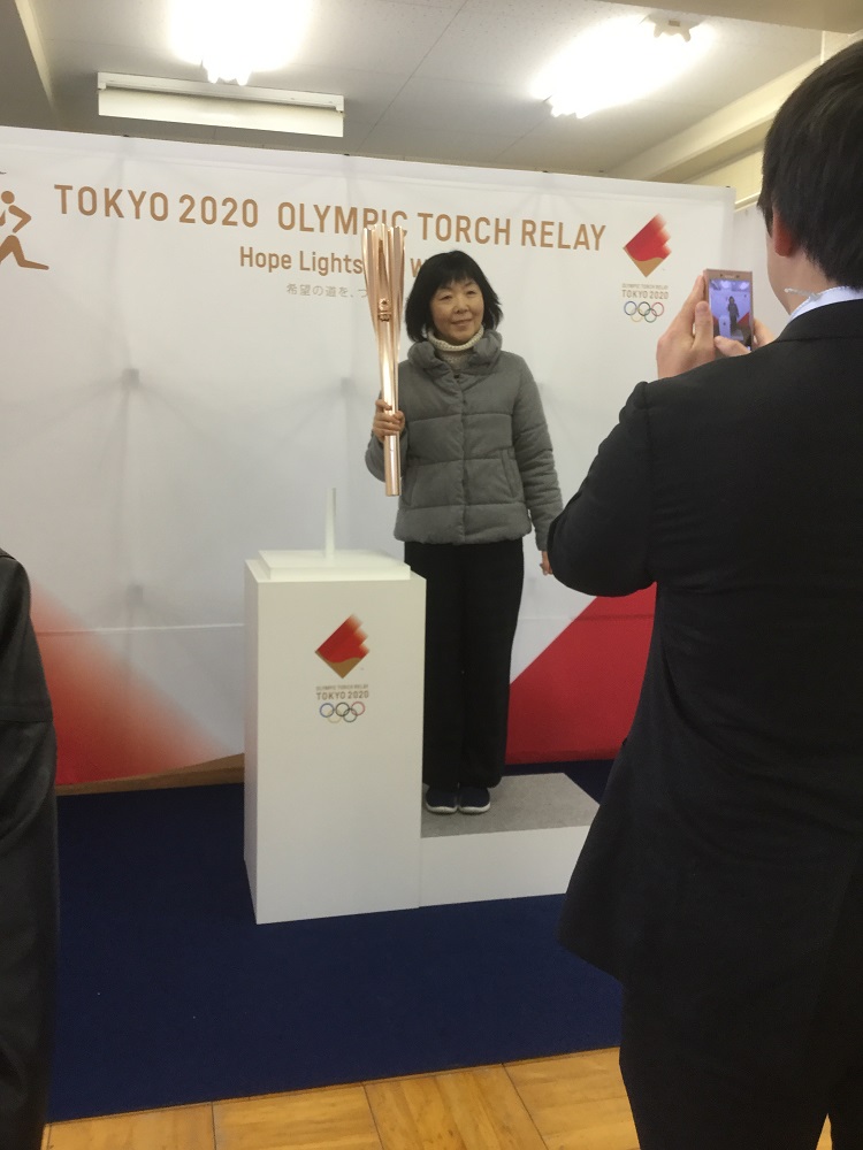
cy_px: 575
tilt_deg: -8.5
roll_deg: -1.0
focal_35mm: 31
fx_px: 1030
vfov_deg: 58.4
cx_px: 432
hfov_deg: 45.4
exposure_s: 1/33
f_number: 2.4
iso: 64
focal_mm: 3.3
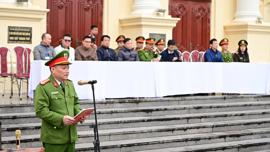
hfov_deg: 28.6
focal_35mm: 74
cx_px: 134
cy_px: 63
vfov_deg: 16.3
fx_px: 530
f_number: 4
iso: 160
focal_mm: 70
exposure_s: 1/200
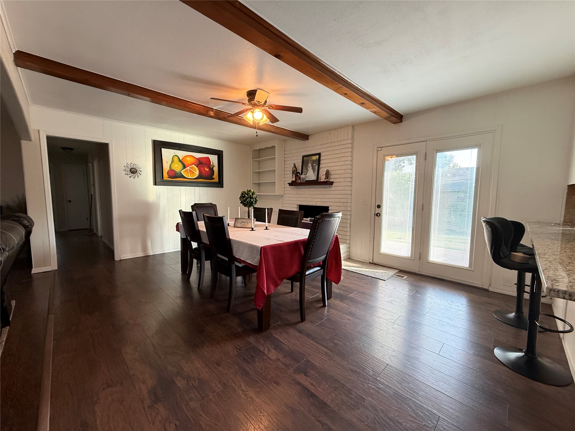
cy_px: 216
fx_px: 233
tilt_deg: -4.6
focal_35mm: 14
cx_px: 288
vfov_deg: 85.7
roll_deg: -0.4
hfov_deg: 102.1
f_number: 2.2
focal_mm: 2.22
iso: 400
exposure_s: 1/120
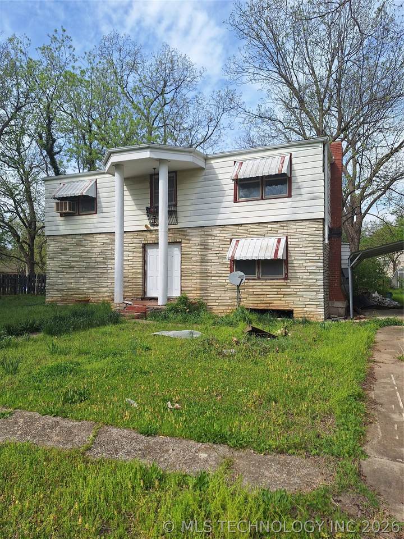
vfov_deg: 73.9
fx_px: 358
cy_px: 270
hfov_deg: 58.9
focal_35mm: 23
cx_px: 202
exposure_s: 1/2326
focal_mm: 5.54
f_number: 1.8
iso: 40
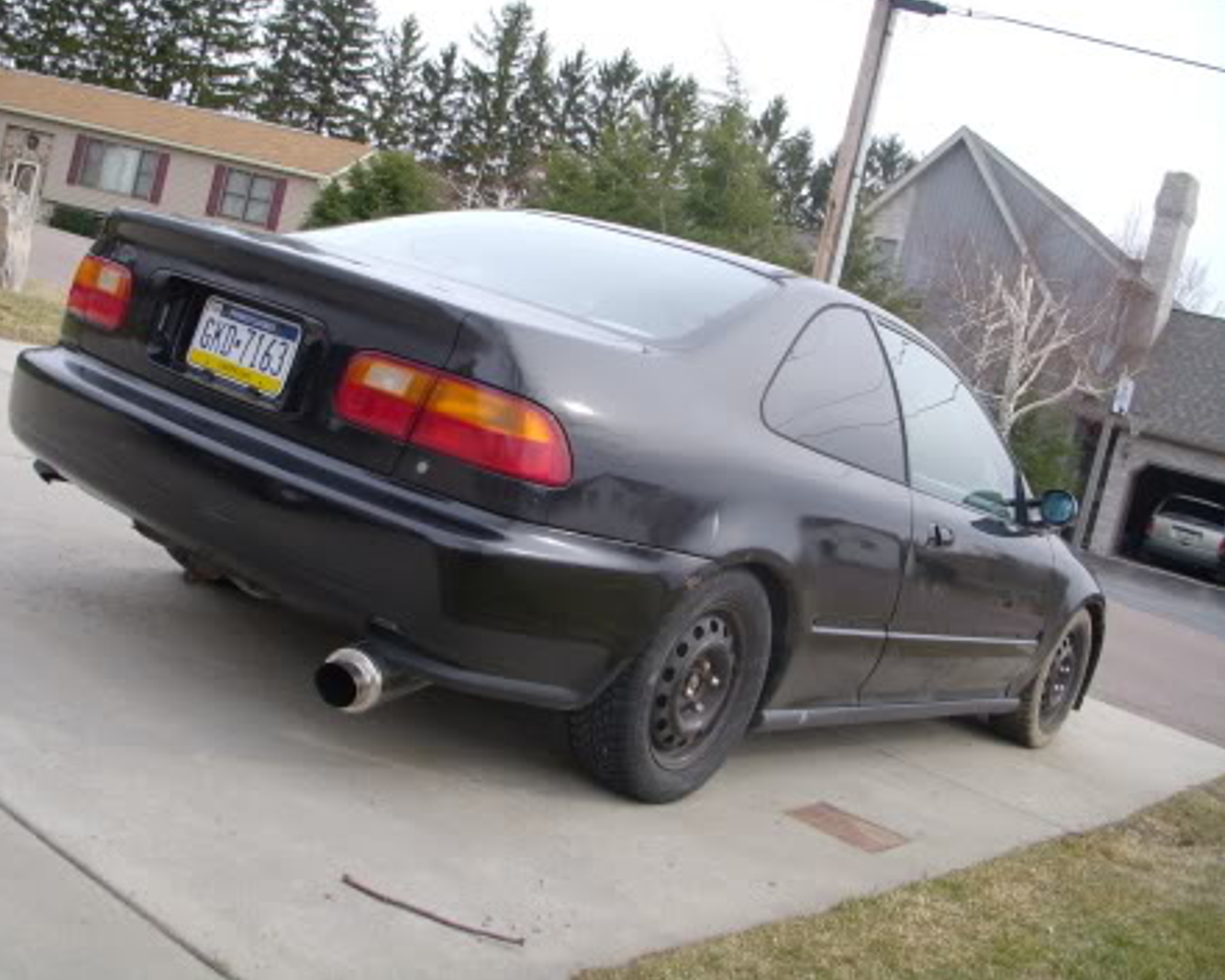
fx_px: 1486
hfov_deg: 44.7
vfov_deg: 36.5
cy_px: 475
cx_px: 557
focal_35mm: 41
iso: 100
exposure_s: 1/320
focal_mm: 6.3
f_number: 3.3
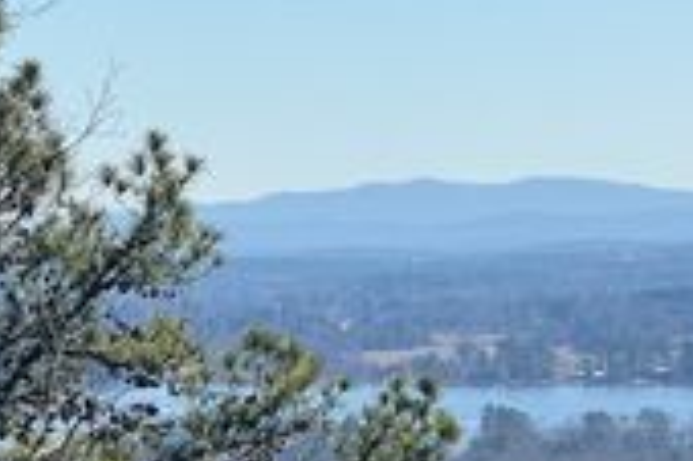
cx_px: 703
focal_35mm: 317
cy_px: 585
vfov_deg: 4.3
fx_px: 6096
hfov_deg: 6.5
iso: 50
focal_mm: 15.66
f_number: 2.8
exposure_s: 1/1318
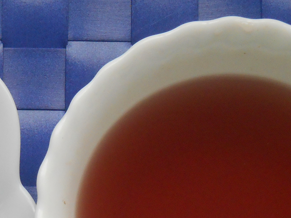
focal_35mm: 203
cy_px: 205
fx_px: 1706
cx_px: -33
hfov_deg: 9.6
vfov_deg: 7.3
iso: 250
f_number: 4.5
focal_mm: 12.5
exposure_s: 1/250
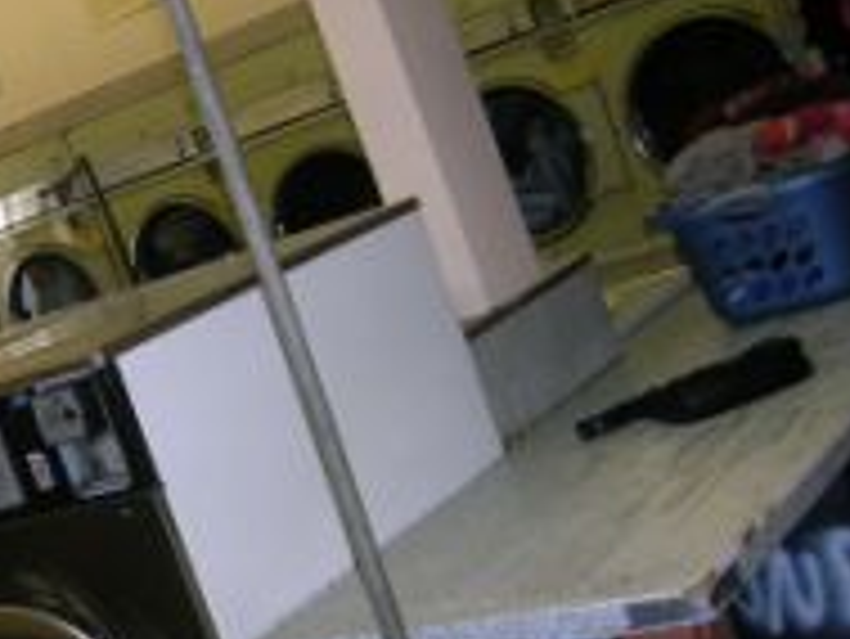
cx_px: -4
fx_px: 1769
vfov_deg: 20.2
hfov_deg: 25.6
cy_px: 508
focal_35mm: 72
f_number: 2.9
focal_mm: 5.7
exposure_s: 1/60.1
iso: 65
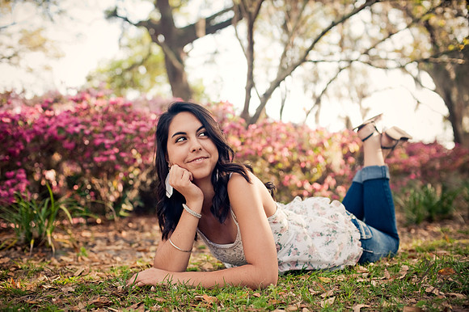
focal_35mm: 50
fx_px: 651
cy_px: 156
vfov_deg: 27.0
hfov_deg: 39.6
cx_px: 234
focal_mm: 50
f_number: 3.2
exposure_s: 1/250
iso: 200
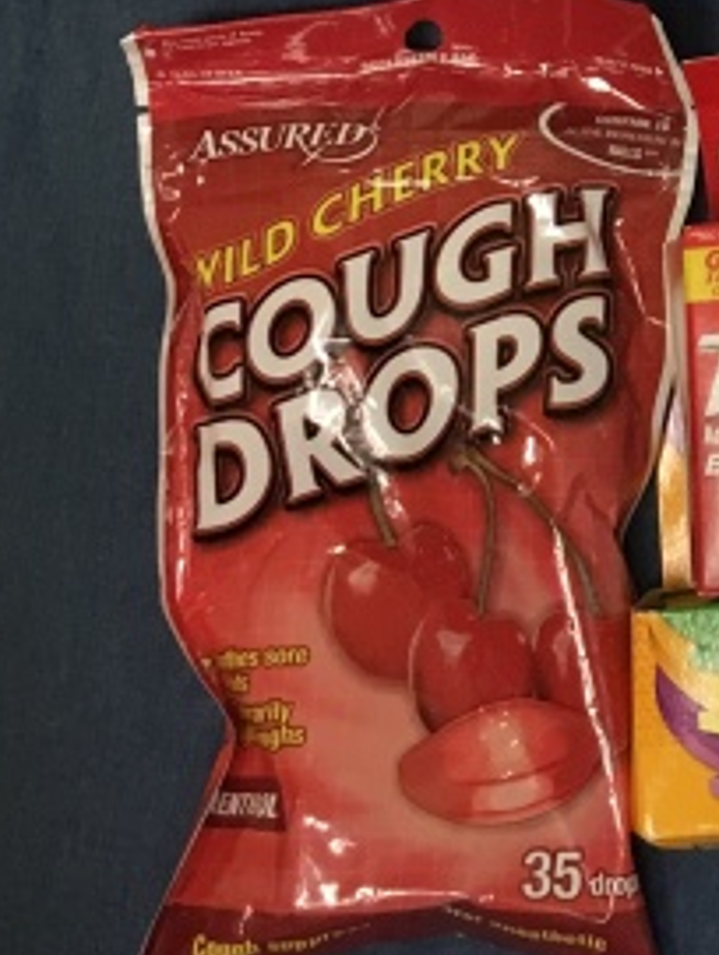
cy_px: -356
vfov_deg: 16.2
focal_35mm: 114
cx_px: 1191
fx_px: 3150
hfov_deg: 12.2
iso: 80
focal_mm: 4.15
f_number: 2.2
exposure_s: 1/30
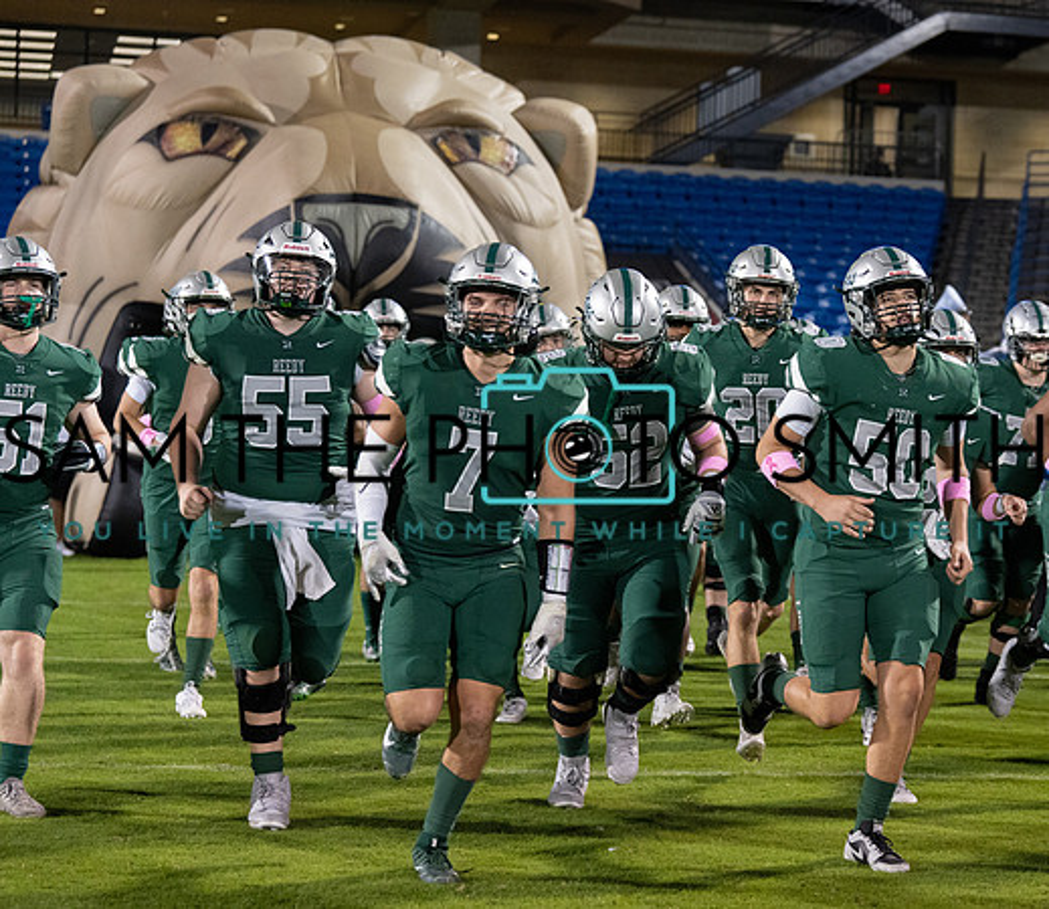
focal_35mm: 88
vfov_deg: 18.4
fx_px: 2811
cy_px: 465
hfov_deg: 21.1
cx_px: 698
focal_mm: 70
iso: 4000
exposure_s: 1/1000
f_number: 3.2
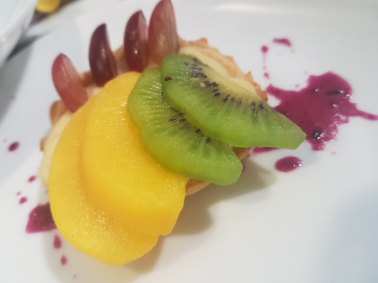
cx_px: 189
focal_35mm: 26
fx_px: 284
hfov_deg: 67.3
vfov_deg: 53.1
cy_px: 142
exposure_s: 1/13
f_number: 1.7
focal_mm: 4.2
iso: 200
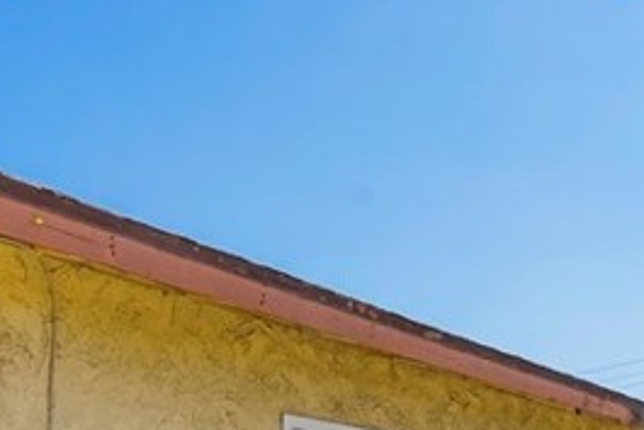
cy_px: 577
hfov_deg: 34.6
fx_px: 966
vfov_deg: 22.2
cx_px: 588
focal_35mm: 54
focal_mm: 14
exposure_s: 1/200
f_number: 10
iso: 100
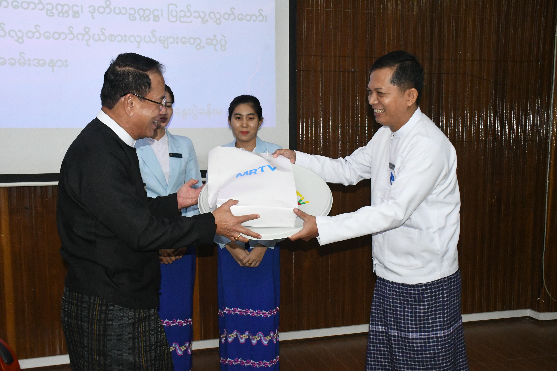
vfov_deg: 34.2
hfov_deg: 49.6
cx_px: 278
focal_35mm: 39
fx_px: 603
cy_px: 186
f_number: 13
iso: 8000
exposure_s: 1/250
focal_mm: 26
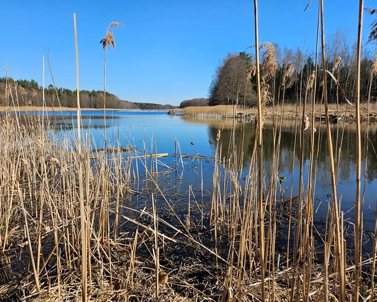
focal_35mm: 25
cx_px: 190
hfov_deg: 68.1
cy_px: 151
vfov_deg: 56.8
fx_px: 279
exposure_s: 1/1461
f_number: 1.8
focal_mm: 5.4
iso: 25
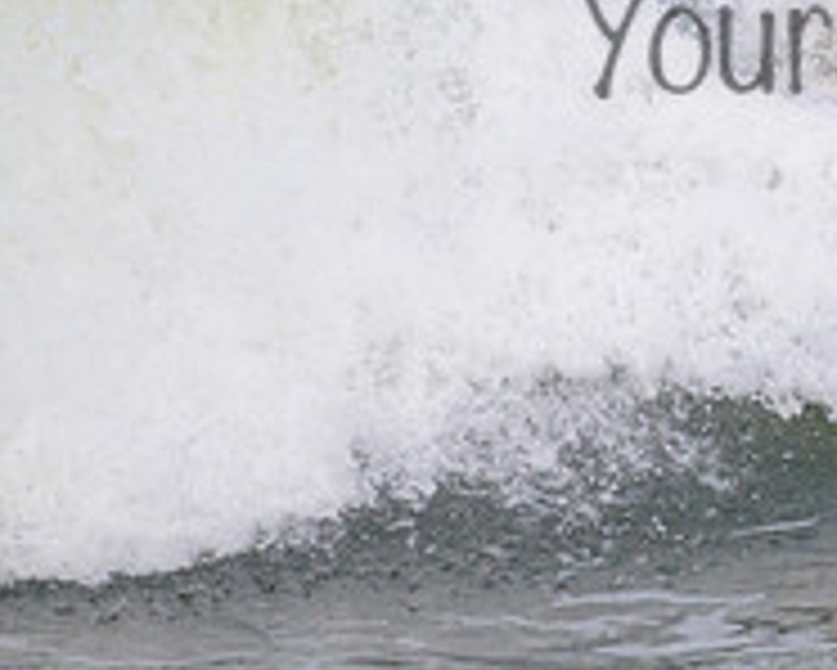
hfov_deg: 0.8
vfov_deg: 0.7
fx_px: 57947
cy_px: -11
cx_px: 1040
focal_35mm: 2338
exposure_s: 1/2000
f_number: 11
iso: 640
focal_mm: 800
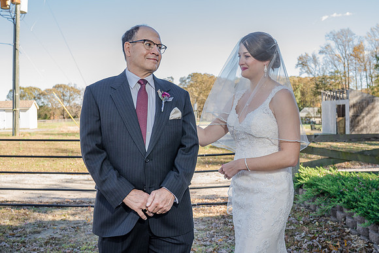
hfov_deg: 49.5
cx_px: 188
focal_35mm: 39
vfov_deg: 34.2
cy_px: 124
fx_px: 411
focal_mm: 35
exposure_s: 1/200
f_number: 5.6
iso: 400
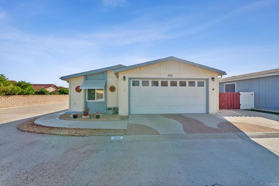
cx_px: 140
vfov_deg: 81.2
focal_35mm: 14
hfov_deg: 104.3
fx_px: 108
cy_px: 93
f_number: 8
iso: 100
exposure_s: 1/250
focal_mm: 14
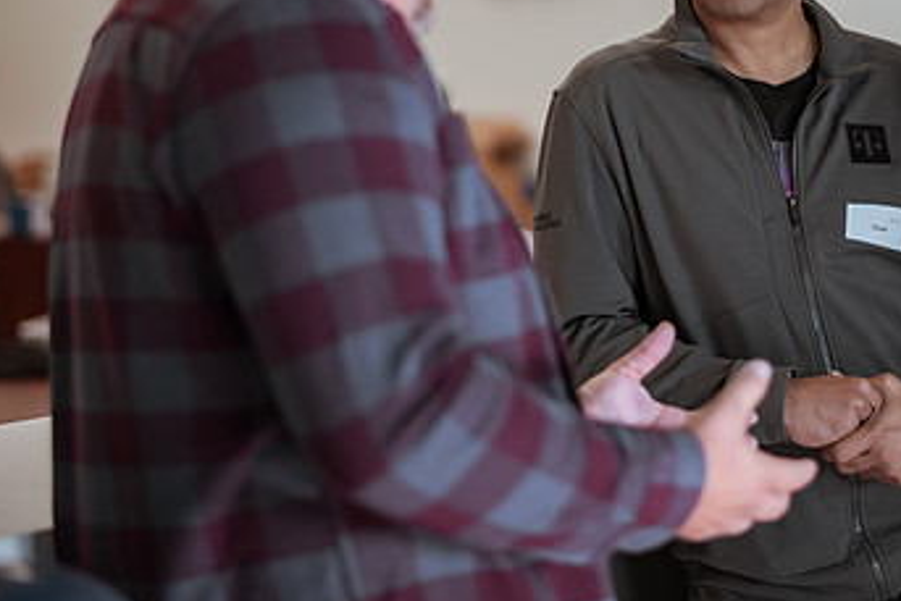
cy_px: 109
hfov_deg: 20.7
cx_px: 623
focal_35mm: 98
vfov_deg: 13.9
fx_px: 2454
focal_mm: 58
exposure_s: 1/160
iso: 100
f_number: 1.4
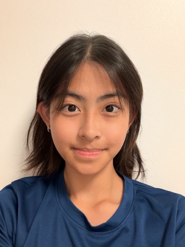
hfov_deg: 46.8
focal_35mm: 30
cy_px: 124
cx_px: 92
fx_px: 214
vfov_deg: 60.0
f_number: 1.9
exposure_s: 1/50
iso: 250
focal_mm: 2.71
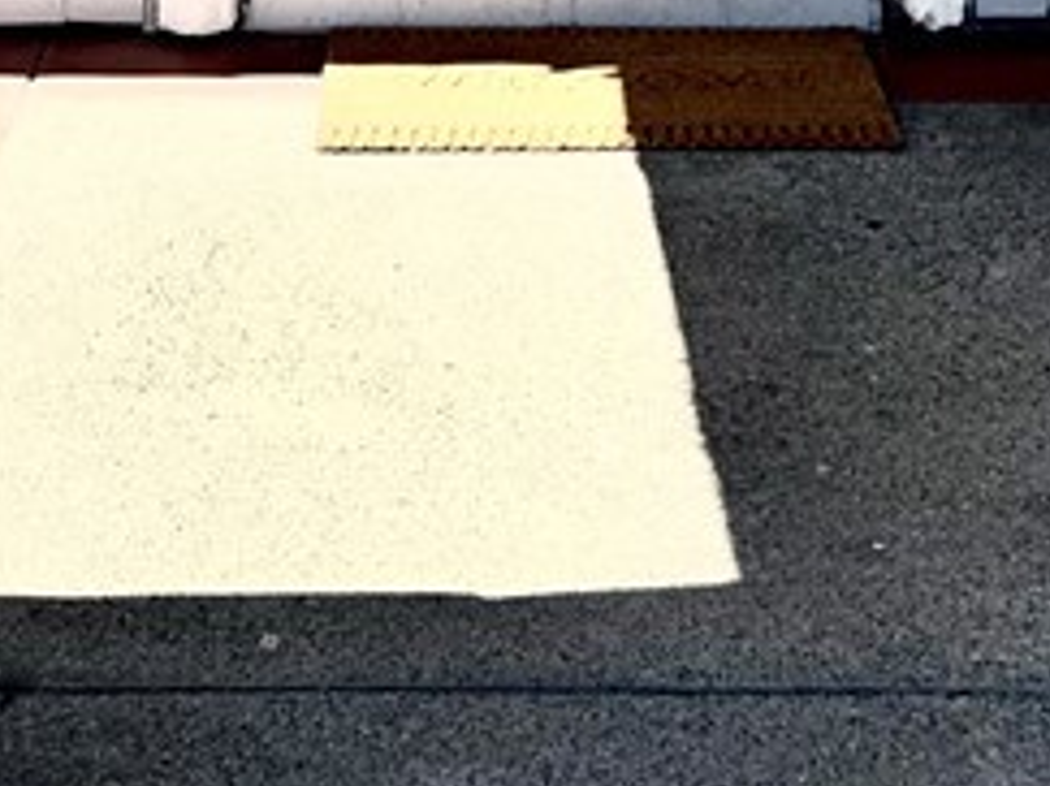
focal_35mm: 101
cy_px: -605
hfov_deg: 19.5
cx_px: 531
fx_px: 3062
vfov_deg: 13.3
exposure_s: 1/1869
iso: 80
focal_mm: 6.76
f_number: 1.78
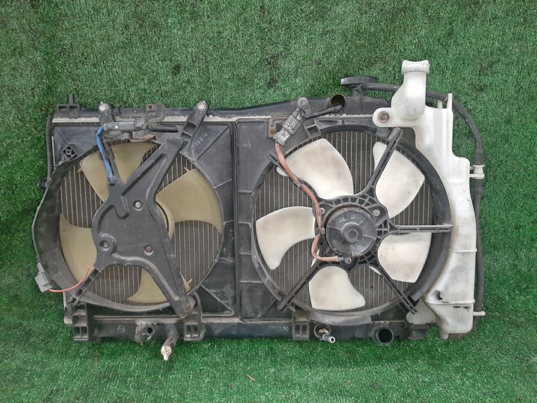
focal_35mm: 26
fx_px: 403
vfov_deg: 53.1
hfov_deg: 67.3
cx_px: 268
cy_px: 202
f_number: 1.7
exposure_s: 1/33
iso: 200
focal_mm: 3.93
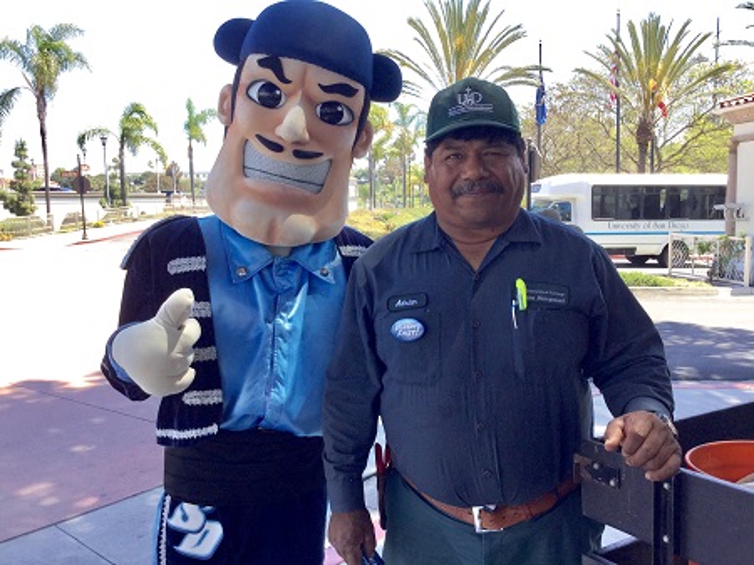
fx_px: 675
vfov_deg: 45.4
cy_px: 282
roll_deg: +1.2
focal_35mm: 31
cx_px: 377
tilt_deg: -8.1
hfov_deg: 58.4
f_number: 2.4
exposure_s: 1/228
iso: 25
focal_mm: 3.3
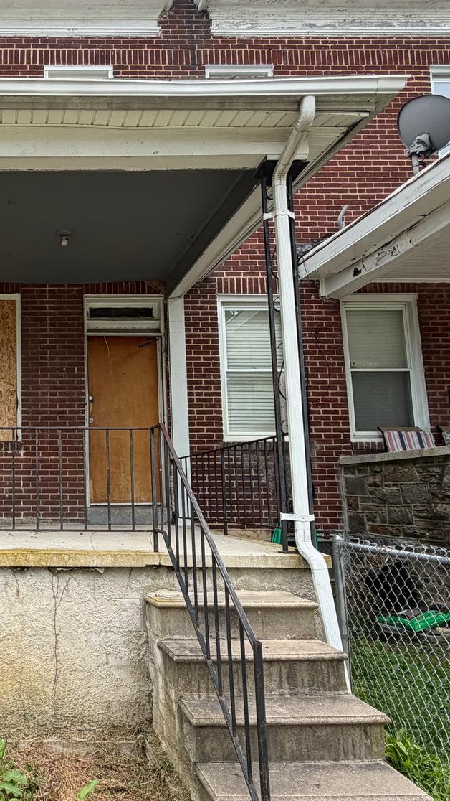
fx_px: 594
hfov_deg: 37.6
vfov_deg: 67.9
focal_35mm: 28
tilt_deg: +7.4
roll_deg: +0.1
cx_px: 11
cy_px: 418
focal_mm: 2.22
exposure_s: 1/502
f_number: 2.2
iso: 50
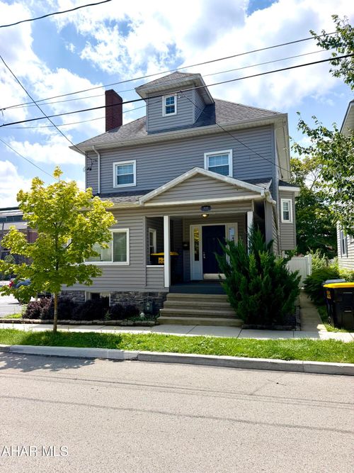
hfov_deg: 56.8
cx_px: 177
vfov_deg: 71.6
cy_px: 236
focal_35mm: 24
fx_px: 327
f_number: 1.78
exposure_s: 1/6711
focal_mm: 6.76
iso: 80
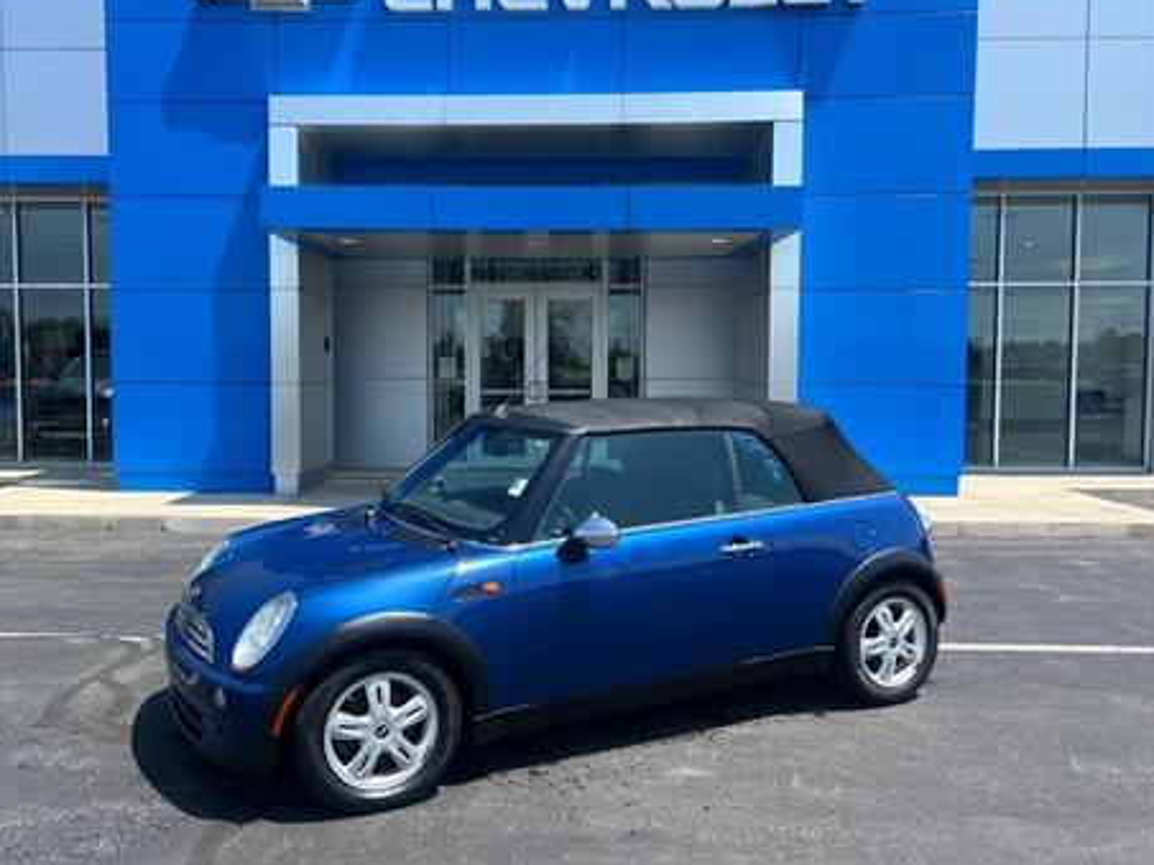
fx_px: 967
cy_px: 411
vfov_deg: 48.2
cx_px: 518
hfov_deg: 61.5
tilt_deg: -3.5
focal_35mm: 29
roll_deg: -0.4
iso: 50
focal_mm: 5.7
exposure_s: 1/2208
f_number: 1.5
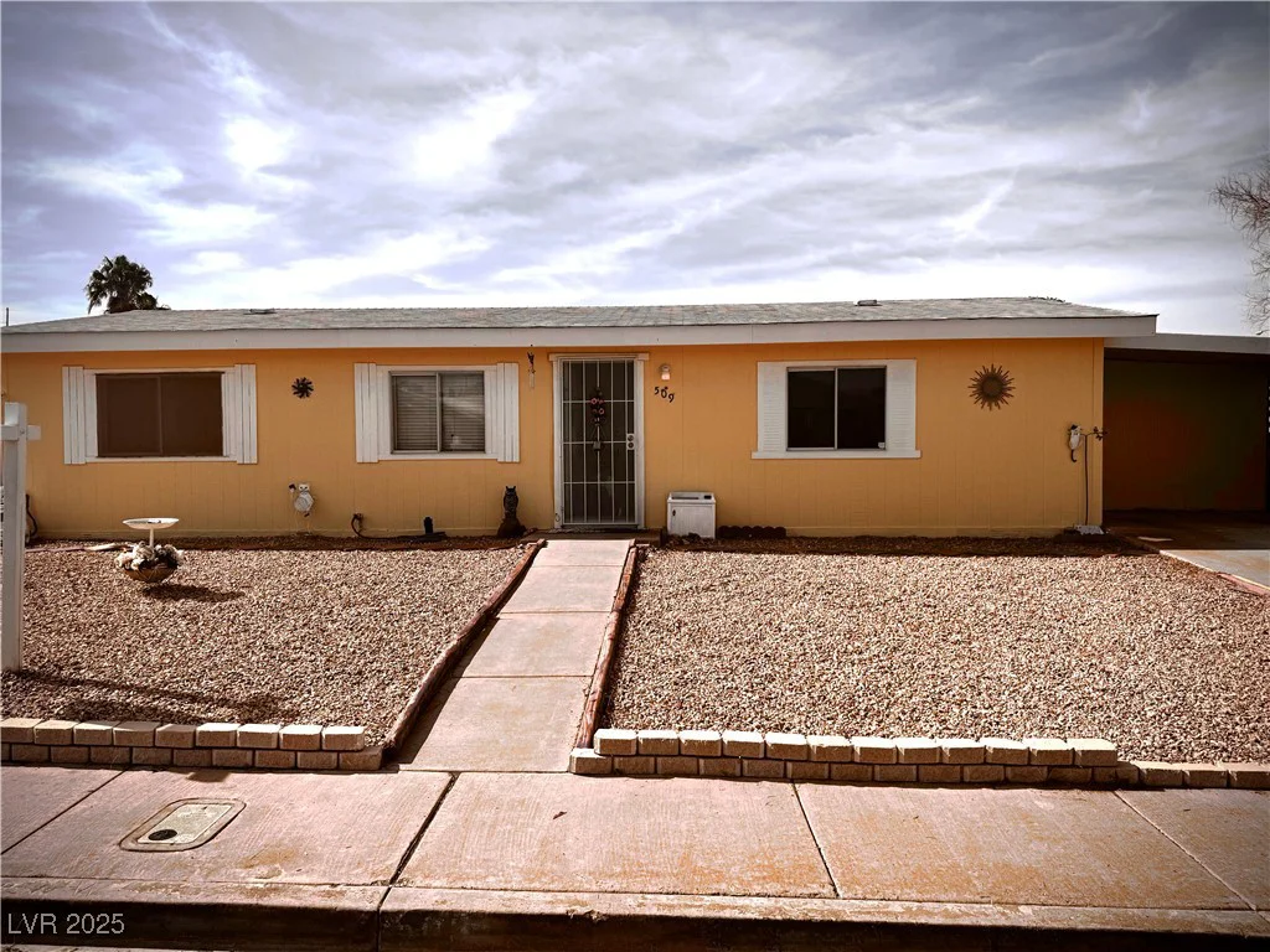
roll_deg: +0.2
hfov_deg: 71.6
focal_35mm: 24
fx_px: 881
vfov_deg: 56.8
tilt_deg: -1.7
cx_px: 635
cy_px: 476
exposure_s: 1/9009
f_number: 1.78
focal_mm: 6.76
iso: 80
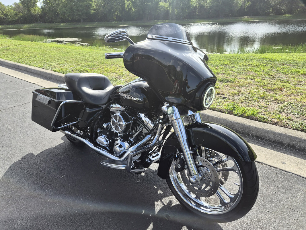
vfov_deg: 58.9
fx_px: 203
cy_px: 115
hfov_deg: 73.9
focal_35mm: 23
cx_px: 153
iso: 80
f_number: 1.8
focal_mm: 5.4
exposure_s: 1/2176
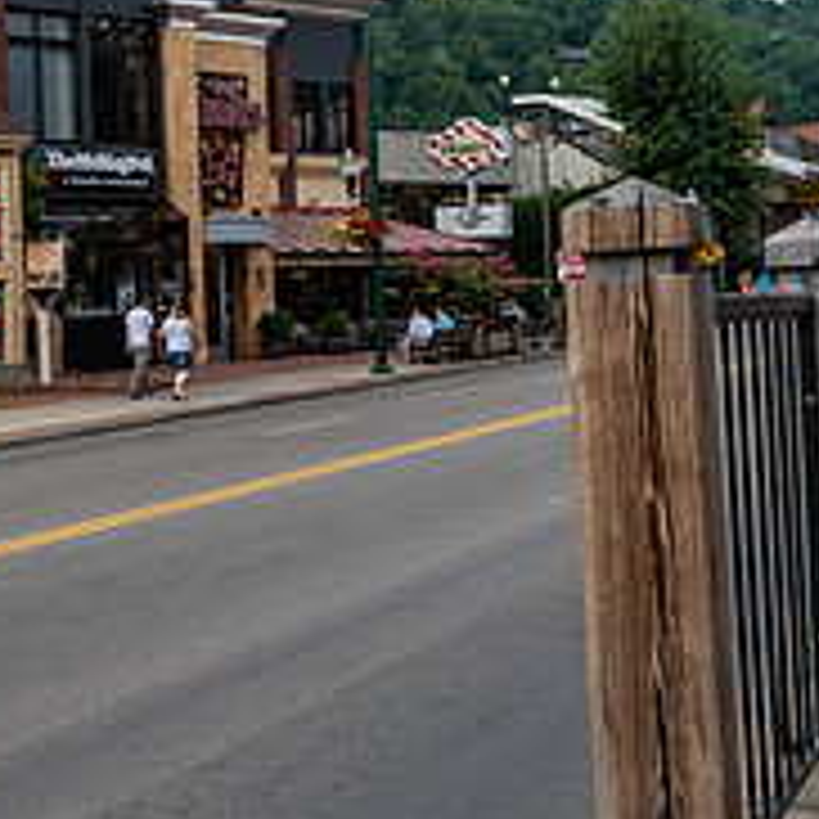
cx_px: 162
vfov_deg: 22.6
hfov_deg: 22.5
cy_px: 227
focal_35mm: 76
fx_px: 2034
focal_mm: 28
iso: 100
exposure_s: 1/200
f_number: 7.1
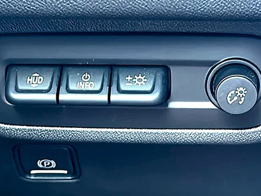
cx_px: 122
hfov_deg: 27.0
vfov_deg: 20.4
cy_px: 81
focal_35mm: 72
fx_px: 543
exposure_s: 1/40
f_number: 1.78
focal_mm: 6.86
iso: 640
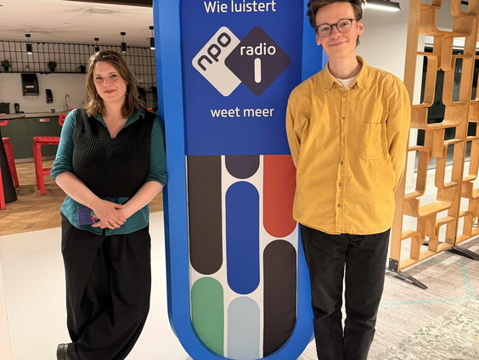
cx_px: 240
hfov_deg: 71.5
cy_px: 180
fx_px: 332
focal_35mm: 24
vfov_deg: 56.9
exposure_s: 1/50
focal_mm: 6.76
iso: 400
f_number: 1.78
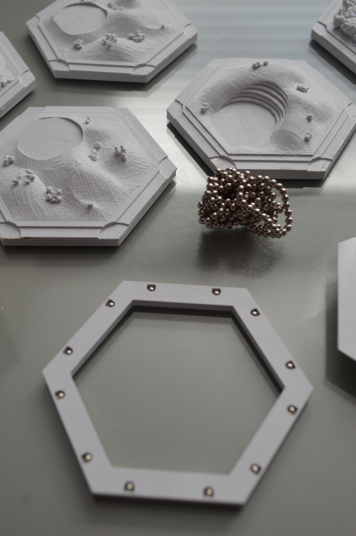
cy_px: 268
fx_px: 669
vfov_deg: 43.6
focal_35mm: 45
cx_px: 178
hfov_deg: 29.8
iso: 400
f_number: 5.6
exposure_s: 1/125
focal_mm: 30
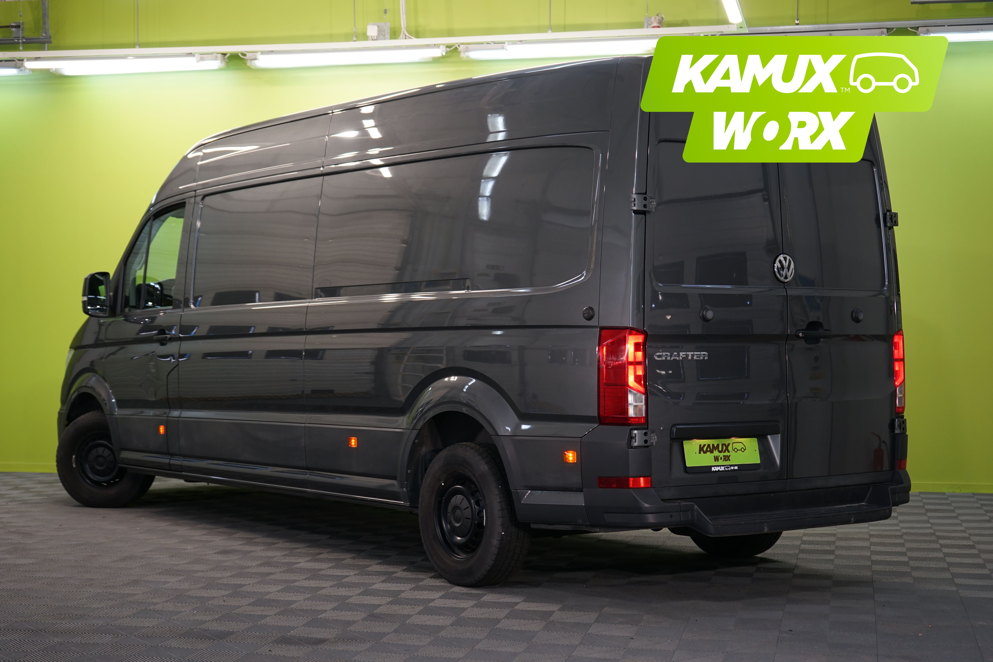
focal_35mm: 58
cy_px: 331
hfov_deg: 34.5
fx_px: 1600
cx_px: 496
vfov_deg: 23.4
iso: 400
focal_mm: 58
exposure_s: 1/40
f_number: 5
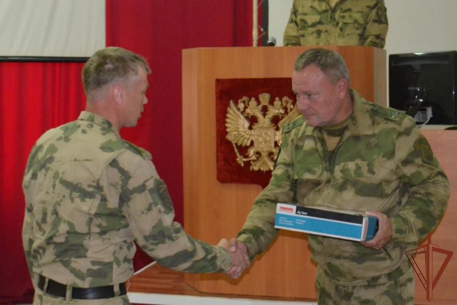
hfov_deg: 38.9
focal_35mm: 51
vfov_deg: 26.5
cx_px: 228
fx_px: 647
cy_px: 152
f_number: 5
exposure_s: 1/60
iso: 3200
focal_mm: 34
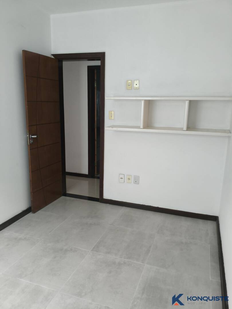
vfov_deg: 67.3
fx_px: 232
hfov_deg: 53.1
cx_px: 116
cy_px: 154
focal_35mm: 26
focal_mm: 4.94
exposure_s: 1/120
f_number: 1.5
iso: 1250
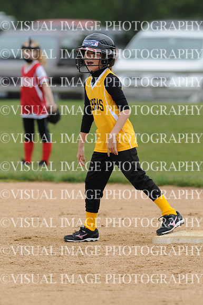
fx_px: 3817
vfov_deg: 4.6
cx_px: 102
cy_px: 152
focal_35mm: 450
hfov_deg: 3.0
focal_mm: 300
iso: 640
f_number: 4.5
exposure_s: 1/4000
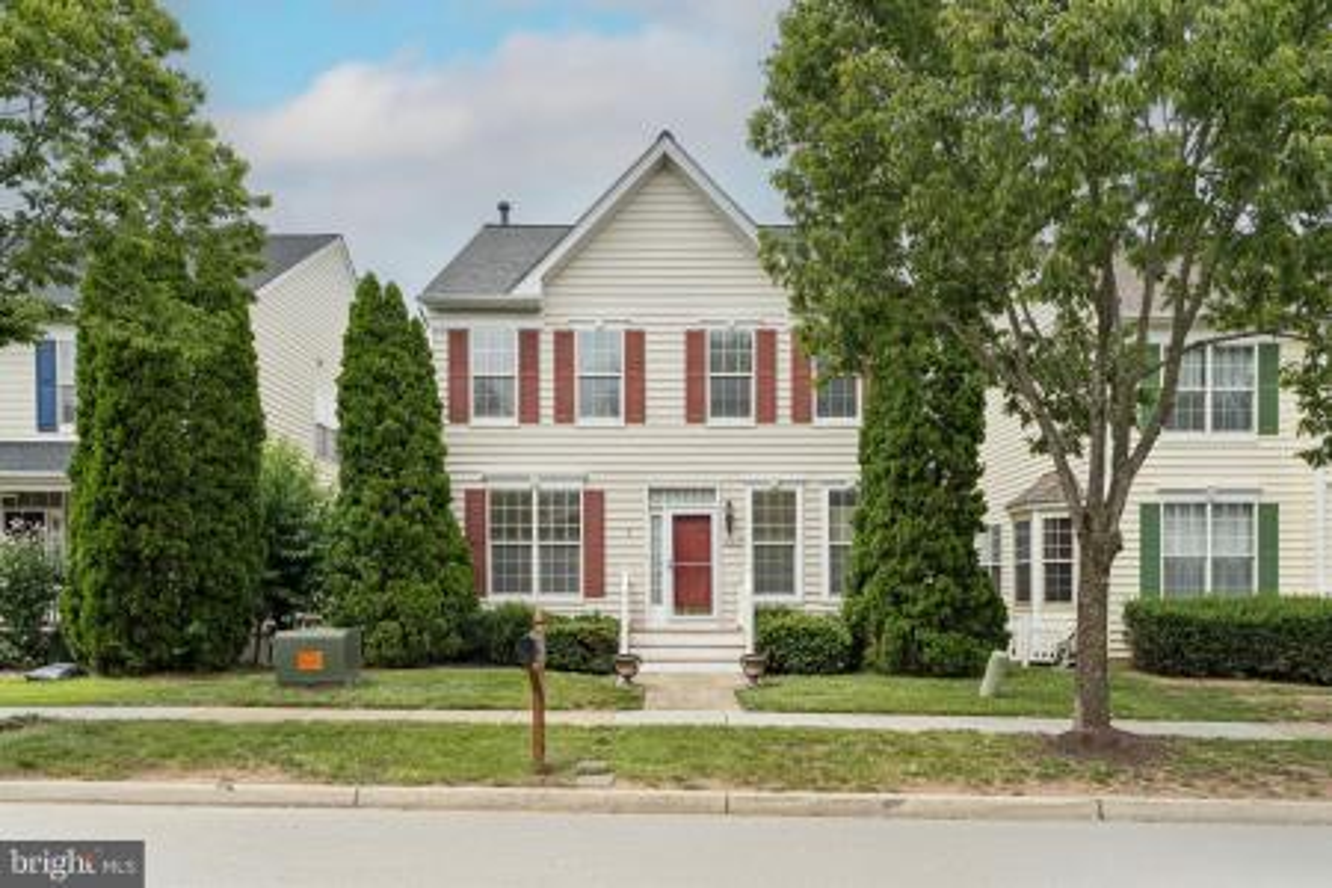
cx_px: 666
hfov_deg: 73.7
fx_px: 888
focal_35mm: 24
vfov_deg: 53.1
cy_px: 444
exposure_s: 1/3200
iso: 1250
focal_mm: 24
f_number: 7.1
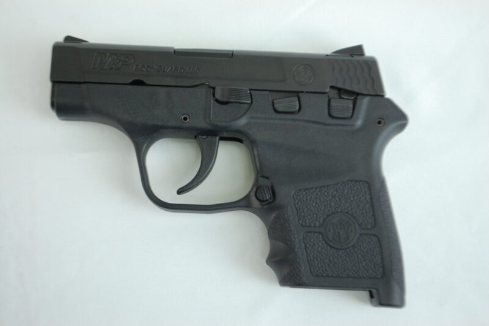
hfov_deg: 29.3
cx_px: 244
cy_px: 163
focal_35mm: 69
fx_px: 936
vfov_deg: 19.7
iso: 720
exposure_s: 1/30
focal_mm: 46
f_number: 5.3
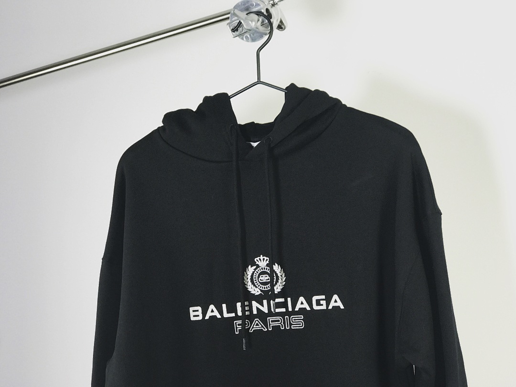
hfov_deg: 33.8
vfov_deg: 25.7
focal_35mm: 57
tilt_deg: -3.3
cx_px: 258
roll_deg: +2.9
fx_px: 850
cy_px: 194
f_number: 2.8
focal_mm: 6.6
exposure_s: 1/50
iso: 50
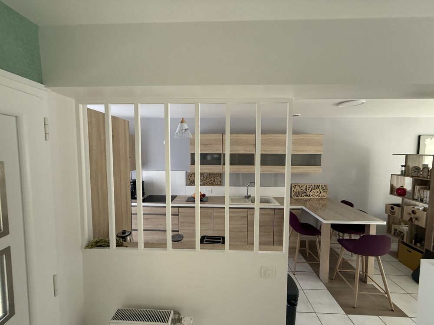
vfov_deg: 85.7
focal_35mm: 14
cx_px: 217
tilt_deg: -3.6
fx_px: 176
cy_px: 162
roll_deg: -1.0
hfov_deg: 102.1
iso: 320
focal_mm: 2.22
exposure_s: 1/99
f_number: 2.2
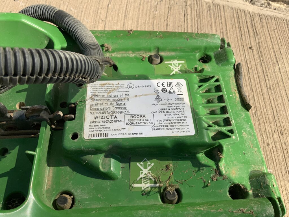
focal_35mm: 29
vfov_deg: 48.2
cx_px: 144
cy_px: 108
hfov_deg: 61.7
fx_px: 242
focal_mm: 3
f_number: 1.8
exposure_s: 1/1626
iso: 16
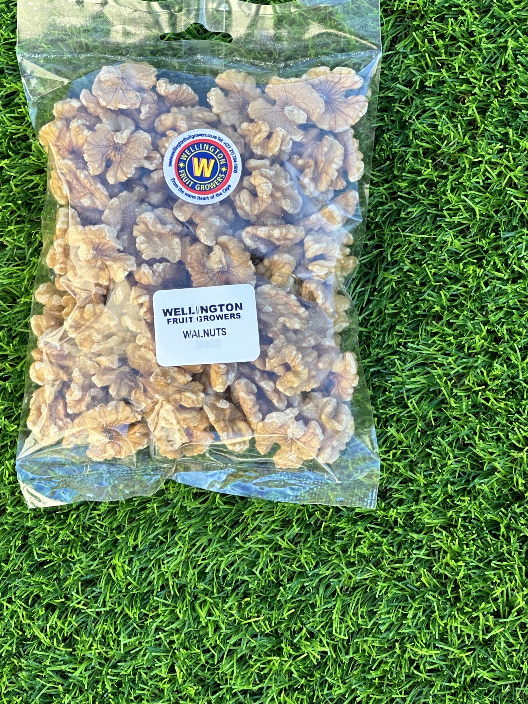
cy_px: 254
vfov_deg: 17.9
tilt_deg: -87.2
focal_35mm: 110
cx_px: 206
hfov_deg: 13.5
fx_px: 2237
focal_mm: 9
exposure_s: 1/99
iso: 50
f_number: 2.8
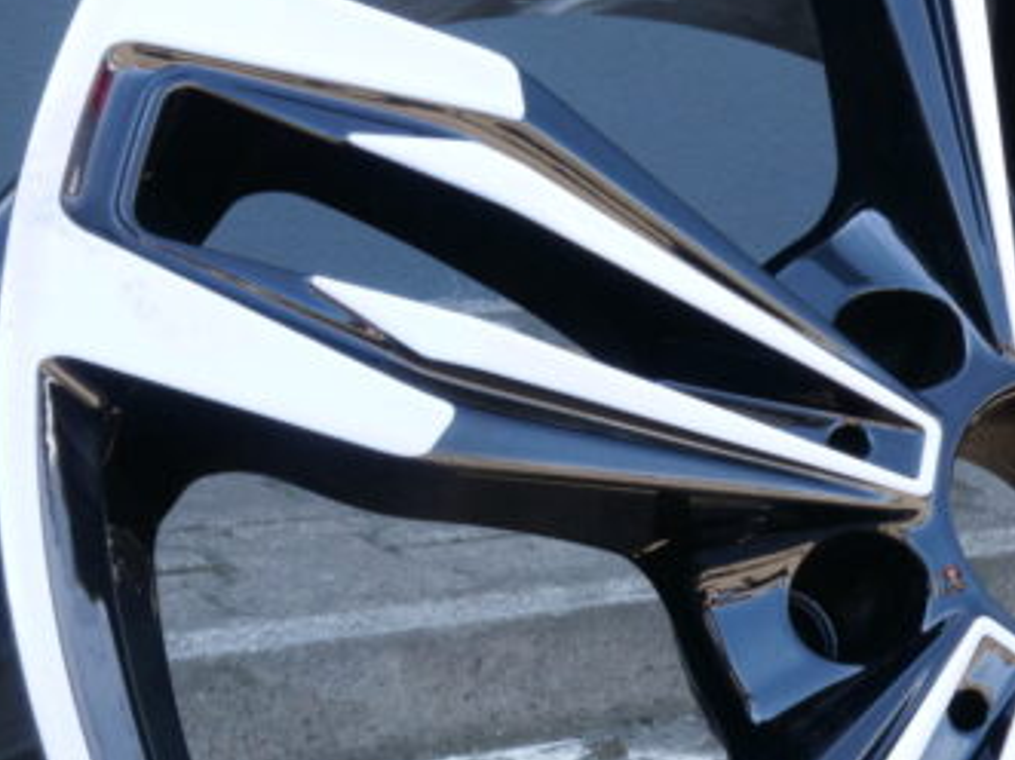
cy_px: 490
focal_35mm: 99
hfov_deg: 19.2
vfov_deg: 14.9
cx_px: 1070
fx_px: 2902
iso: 200
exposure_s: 1/20
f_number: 11
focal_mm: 16
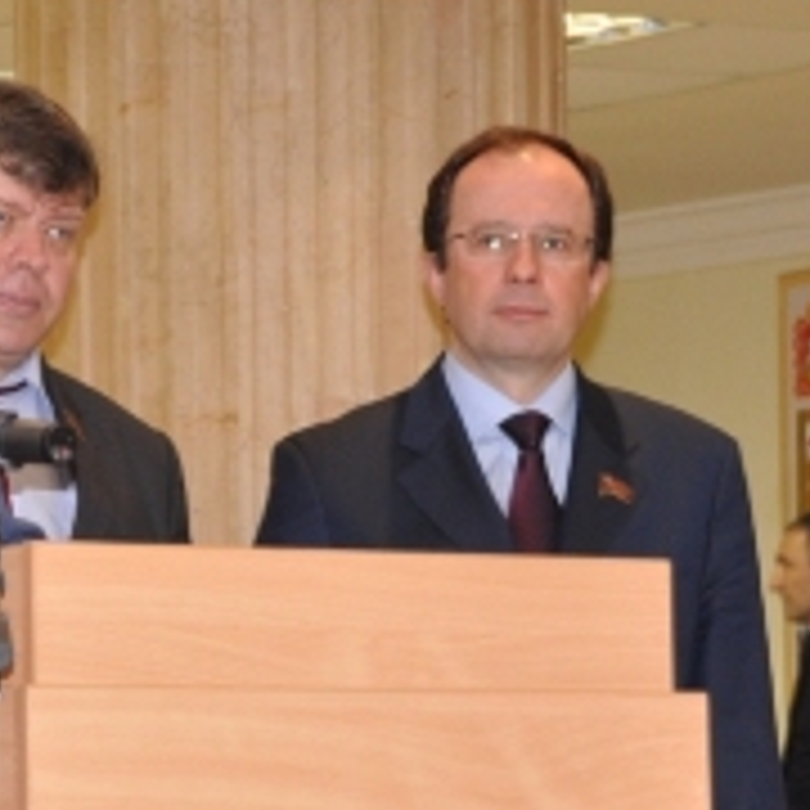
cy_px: 538
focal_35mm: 266
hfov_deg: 6.6
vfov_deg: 6.6
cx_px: 99
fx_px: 7047
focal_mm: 75
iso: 800
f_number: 5
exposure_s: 1/60
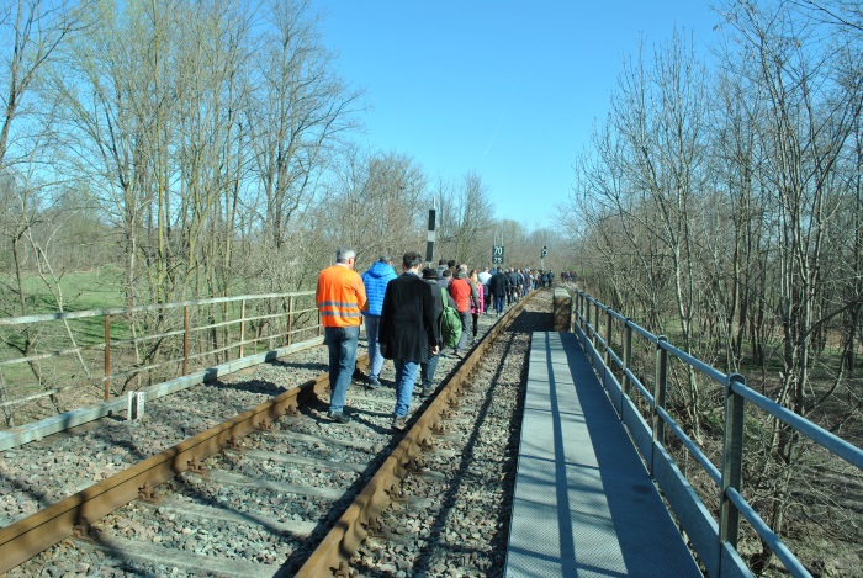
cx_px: 432
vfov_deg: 48.1
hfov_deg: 67.3
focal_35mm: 27
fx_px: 648
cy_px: 289
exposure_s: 1/320
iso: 200
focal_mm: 18
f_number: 9
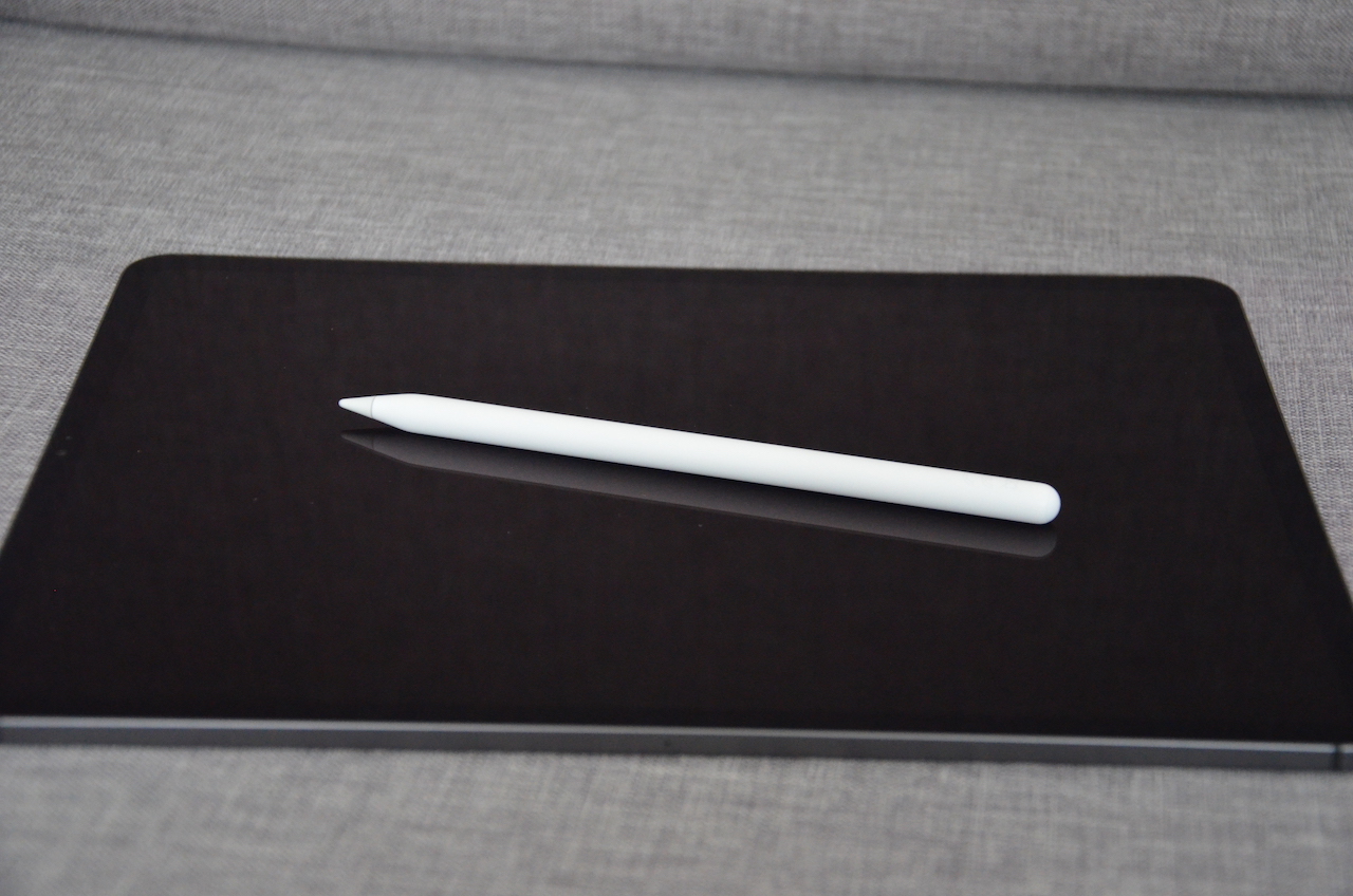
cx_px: 676
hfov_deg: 26.0
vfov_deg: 17.4
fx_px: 2926
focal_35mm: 78
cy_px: 448
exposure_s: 1/25
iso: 3200
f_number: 5
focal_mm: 52
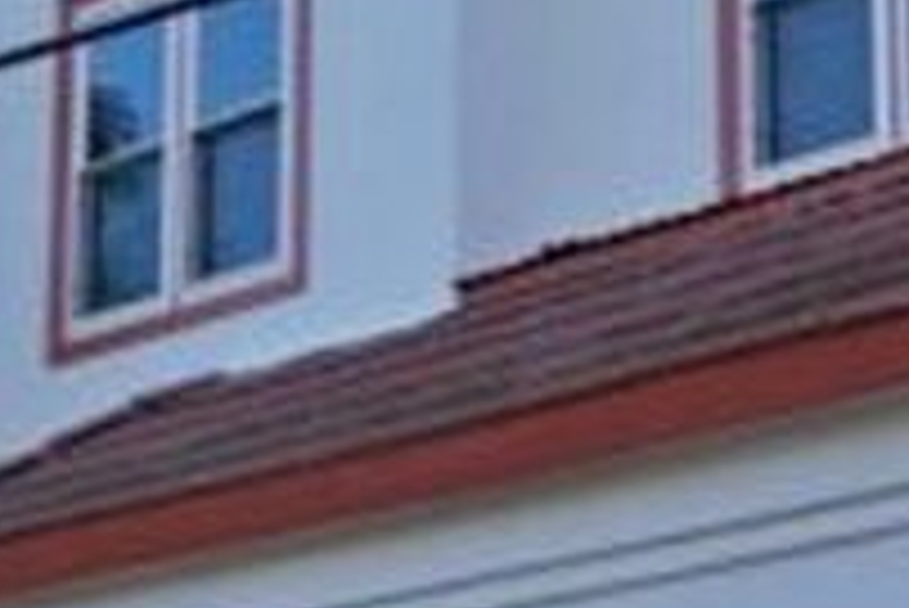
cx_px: 882
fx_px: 3007
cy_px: 592
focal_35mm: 119
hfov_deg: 16.9
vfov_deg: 11.4
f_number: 4.5
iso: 100
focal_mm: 16
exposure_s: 1/400
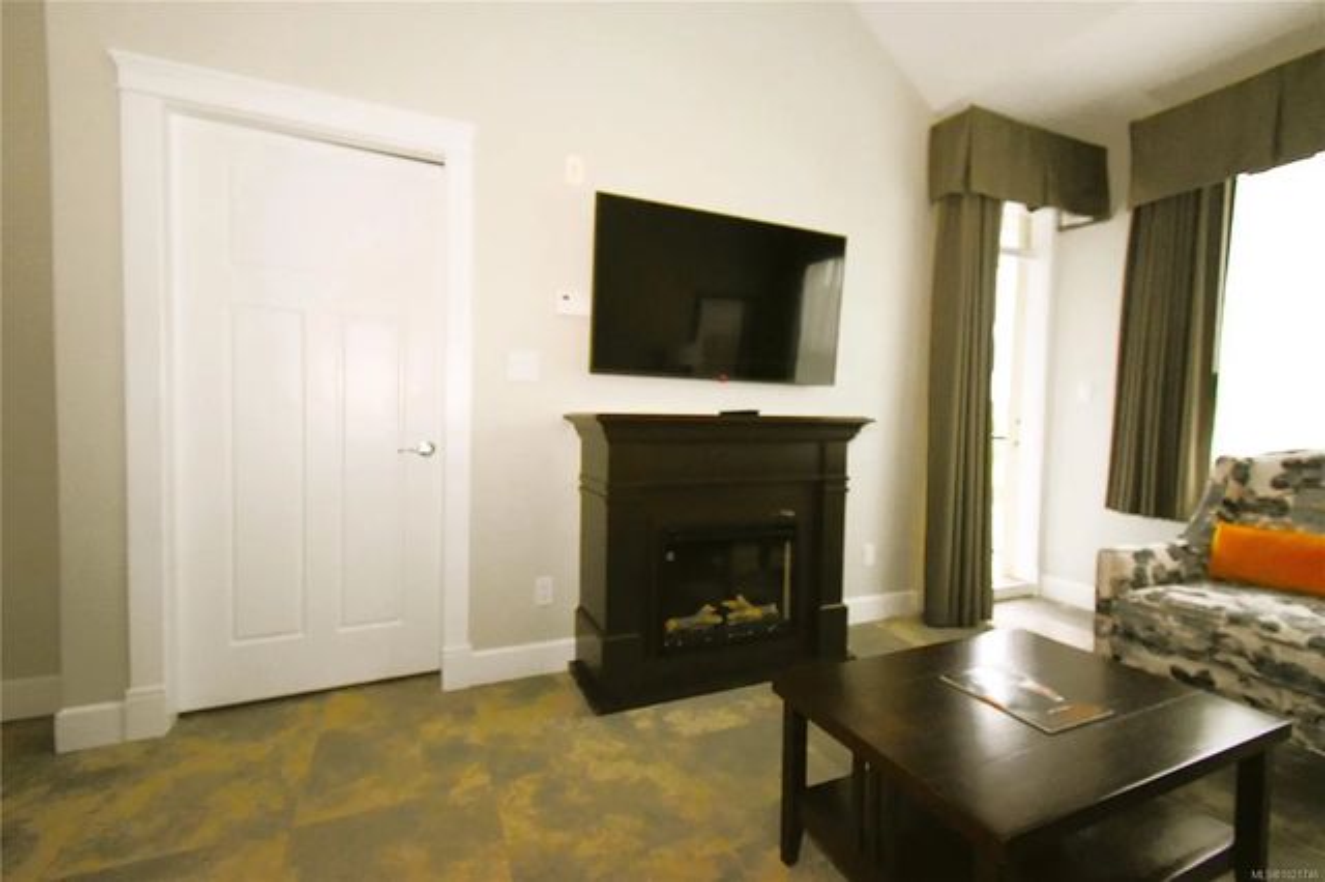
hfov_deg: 100.4
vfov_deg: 77.3
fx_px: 552
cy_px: 441
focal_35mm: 15
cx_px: 662
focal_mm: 10
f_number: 5.6
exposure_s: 1/60
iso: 3200
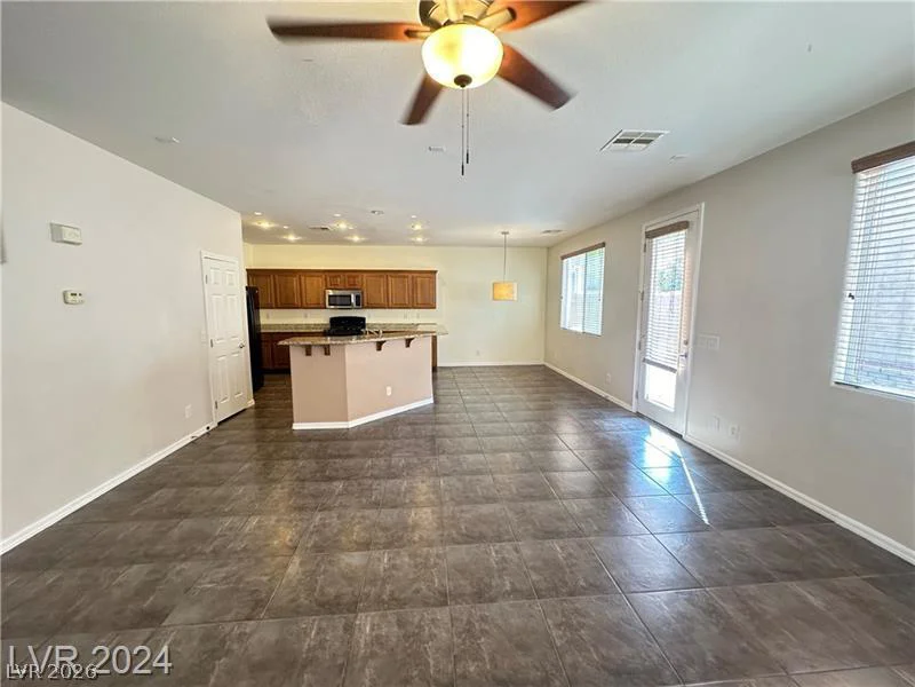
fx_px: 370
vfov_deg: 85.7
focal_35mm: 14
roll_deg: -0.5
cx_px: 458
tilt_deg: -6.3
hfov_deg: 102.1
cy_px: 344
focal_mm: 2.22
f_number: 2.2
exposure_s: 1/60
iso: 200
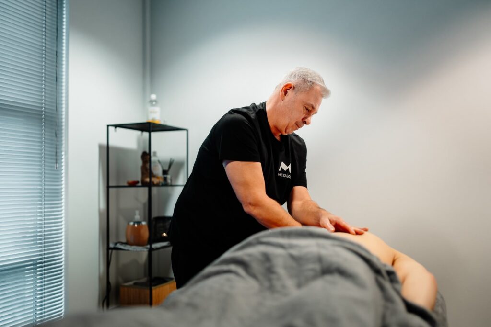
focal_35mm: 37
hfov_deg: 52.5
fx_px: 498
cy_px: 163
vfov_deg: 36.4
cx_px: 245
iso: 200
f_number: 1.2
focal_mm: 35
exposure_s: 1/125
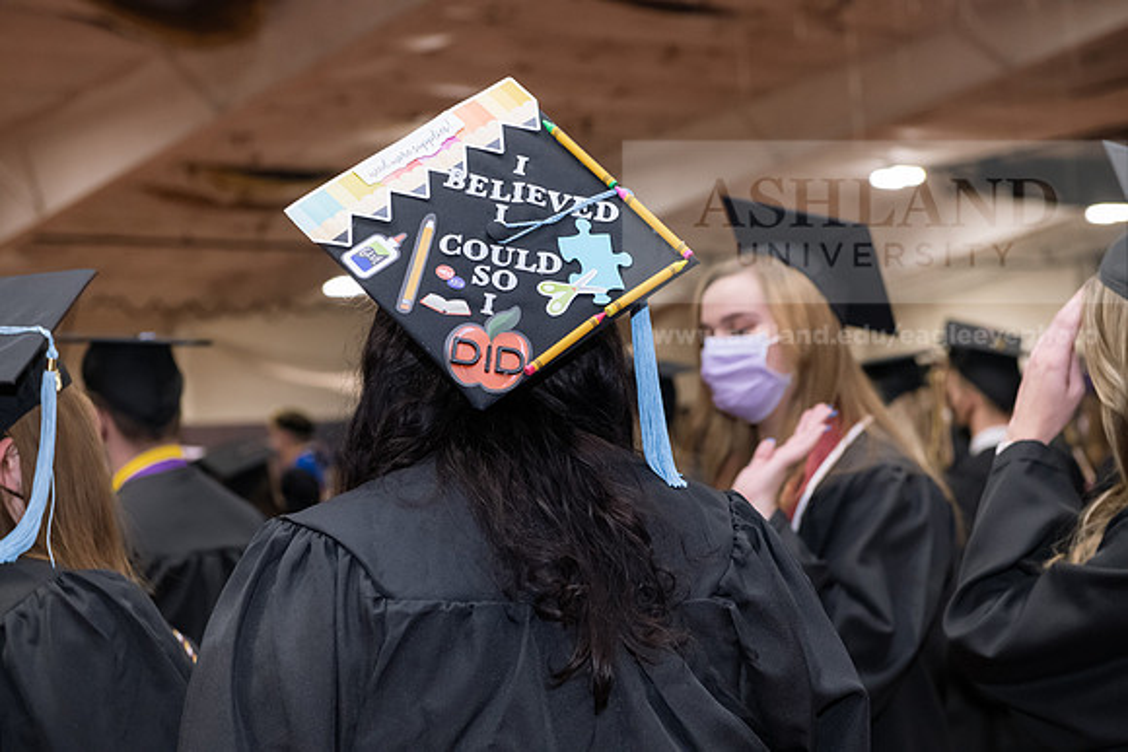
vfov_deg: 19.5
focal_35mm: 70
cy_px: 376
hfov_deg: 28.8
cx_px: 564
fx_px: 2194
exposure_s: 1/160
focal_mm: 70
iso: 2500
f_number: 5.6
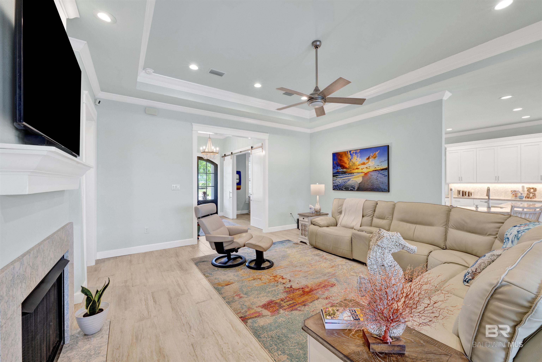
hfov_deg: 104.3
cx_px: 271
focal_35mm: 14
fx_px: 211
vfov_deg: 81.2
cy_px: 181
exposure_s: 1/13
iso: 400
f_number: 11
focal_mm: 14
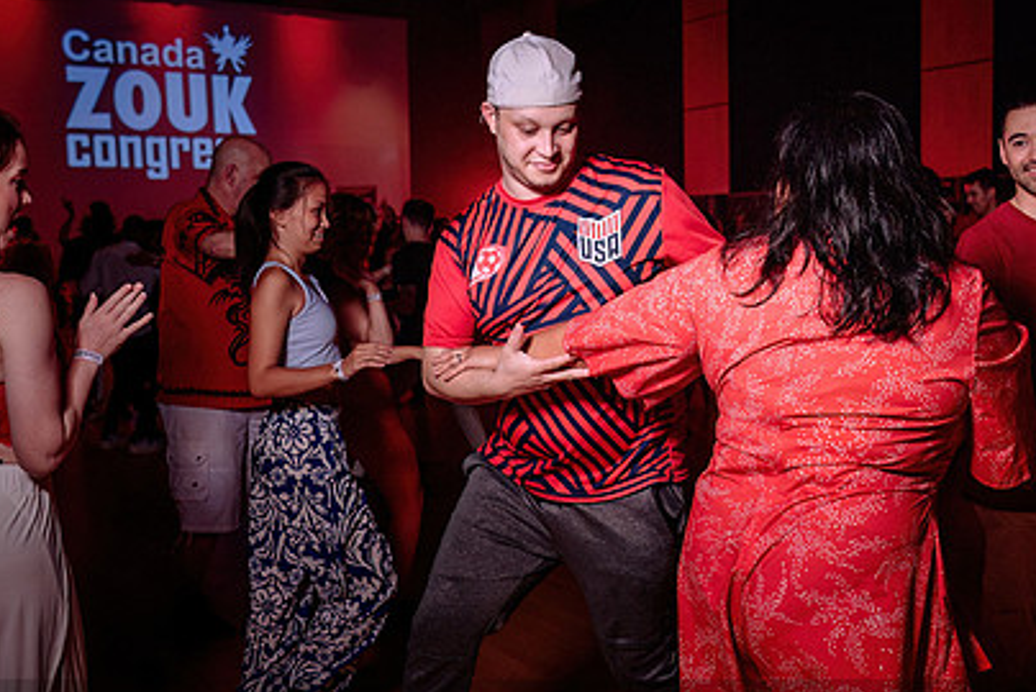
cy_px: 349
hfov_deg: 49.5
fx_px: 1123
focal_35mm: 39
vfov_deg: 34.3
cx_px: 565
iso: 1000
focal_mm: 24
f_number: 3.2
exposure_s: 1/80
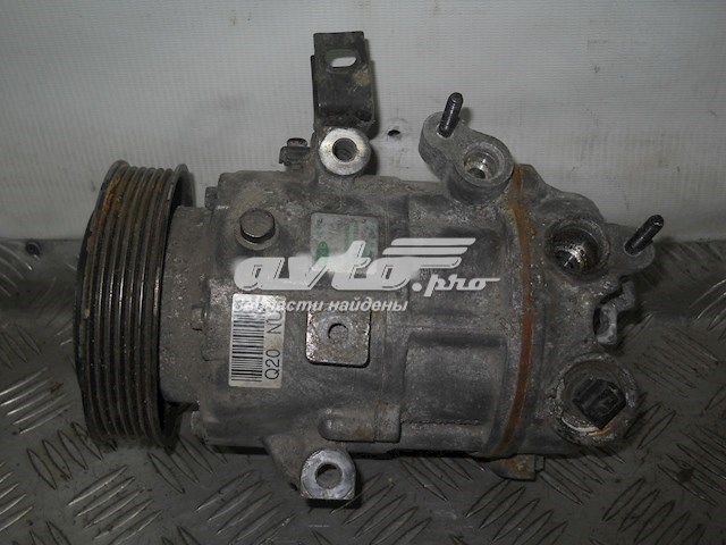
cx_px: 363
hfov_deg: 45.8
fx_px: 860
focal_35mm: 41
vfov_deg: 35.1
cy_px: 272
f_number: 5.5
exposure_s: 1/30
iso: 80
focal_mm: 6.72
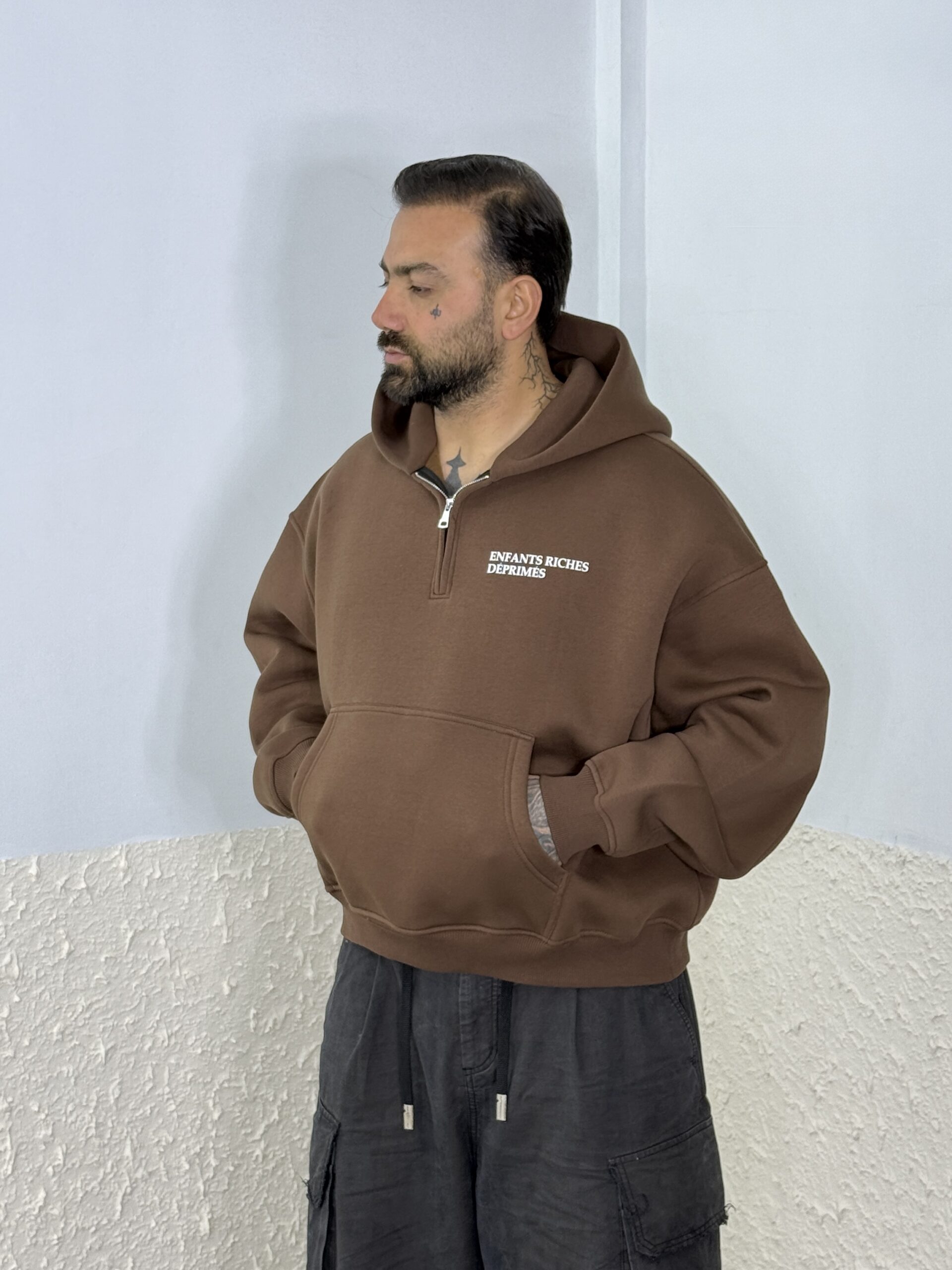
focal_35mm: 48
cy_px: 635
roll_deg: +0.2
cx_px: 476
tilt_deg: -5.1
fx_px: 1760
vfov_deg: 39.7
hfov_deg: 30.3
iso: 80
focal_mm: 6.76
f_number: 1.78
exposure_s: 1/254
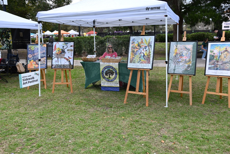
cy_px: 73
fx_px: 211
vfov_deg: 40.0
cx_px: 116
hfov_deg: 57.2
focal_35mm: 33
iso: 140
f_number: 5.6
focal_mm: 31
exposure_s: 1/250
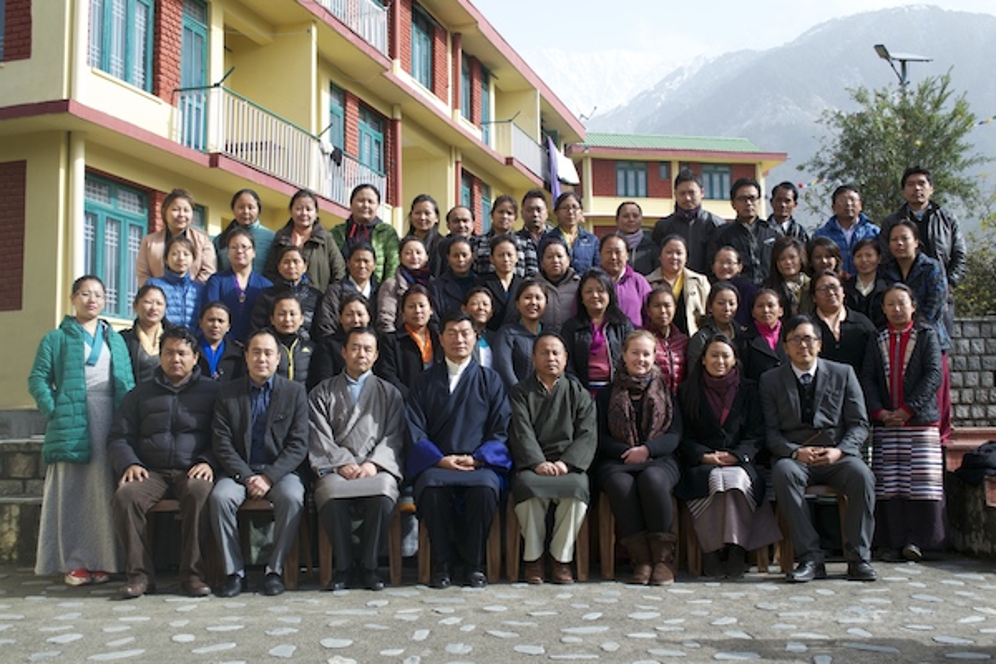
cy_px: 332
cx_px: 498
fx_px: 1162
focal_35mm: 42
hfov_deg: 46.4
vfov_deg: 31.9
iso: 100
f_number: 6.3
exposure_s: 1/160
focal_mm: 28
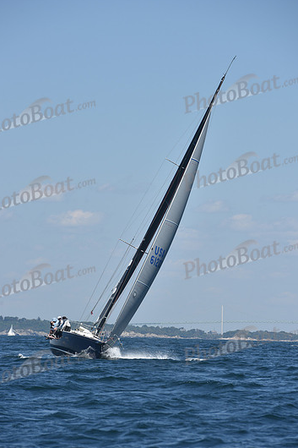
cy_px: 226
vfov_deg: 9.4
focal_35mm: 219
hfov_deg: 6.3
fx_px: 2721
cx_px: 140
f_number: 8
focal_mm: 200
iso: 200
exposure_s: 1/1000
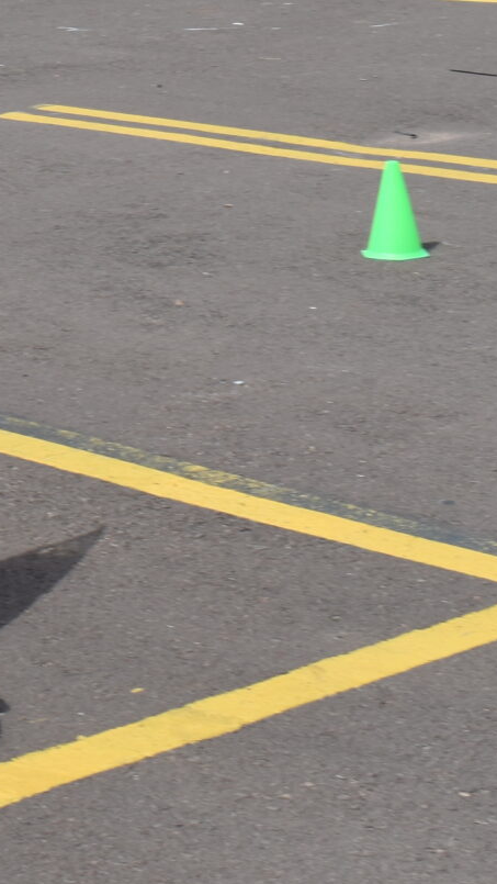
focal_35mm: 130
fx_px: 3045
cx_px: -377
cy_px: -12
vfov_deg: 16.2
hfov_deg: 9.0
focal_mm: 26
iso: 100
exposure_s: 1/250
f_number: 8
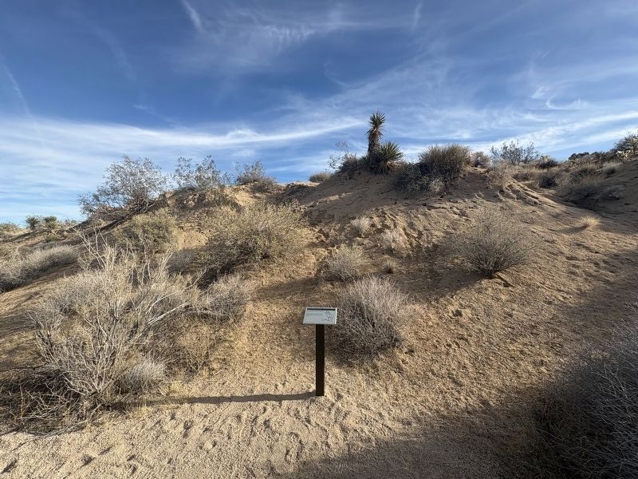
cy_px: 240
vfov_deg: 85.7
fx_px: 258
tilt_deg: +1.3
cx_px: 319
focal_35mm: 14
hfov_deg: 102.1
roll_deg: +1.0
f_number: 2.2
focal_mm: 2.22
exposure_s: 1/1143
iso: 40
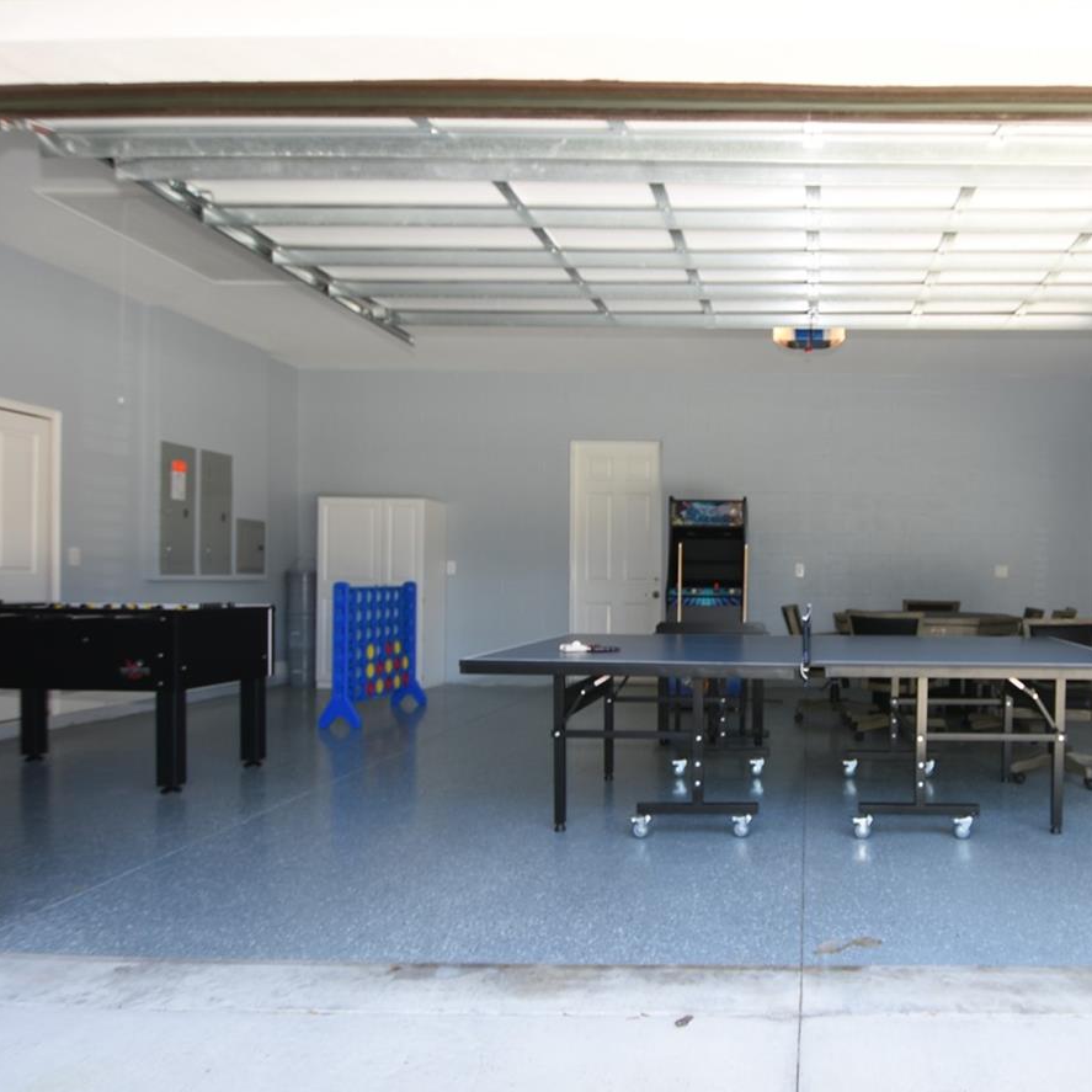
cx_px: 822
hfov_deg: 63.2
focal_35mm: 23
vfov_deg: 67.0
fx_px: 821
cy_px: 616
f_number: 4.5
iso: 100
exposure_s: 1/80
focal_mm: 10
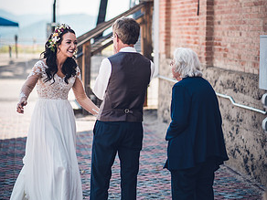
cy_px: 88
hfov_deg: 15.6
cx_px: 132
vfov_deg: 11.8
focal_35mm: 126
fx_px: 972
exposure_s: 1/1600
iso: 100
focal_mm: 85
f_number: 1.8
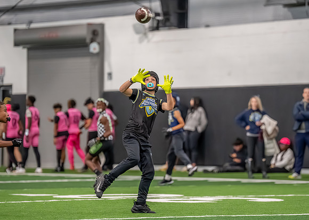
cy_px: 119
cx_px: 155
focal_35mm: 207
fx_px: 1814
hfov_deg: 9.7
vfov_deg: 7.0
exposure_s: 1/1000
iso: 6400
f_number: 2.8
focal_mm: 165
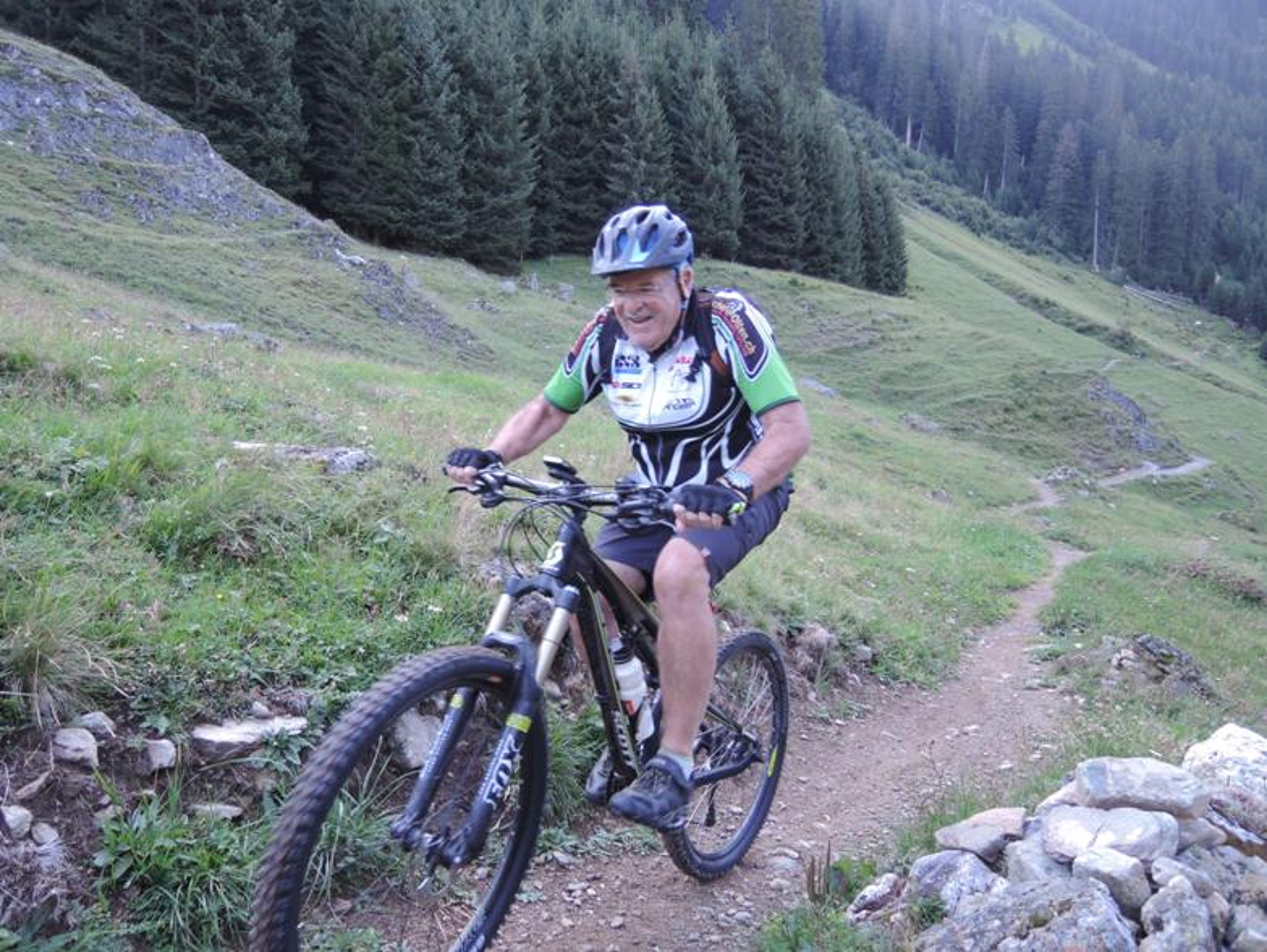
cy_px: 476
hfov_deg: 71.6
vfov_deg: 56.9
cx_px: 634
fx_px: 879
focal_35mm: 24
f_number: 2.2
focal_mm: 5.1
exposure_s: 1/250
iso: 320
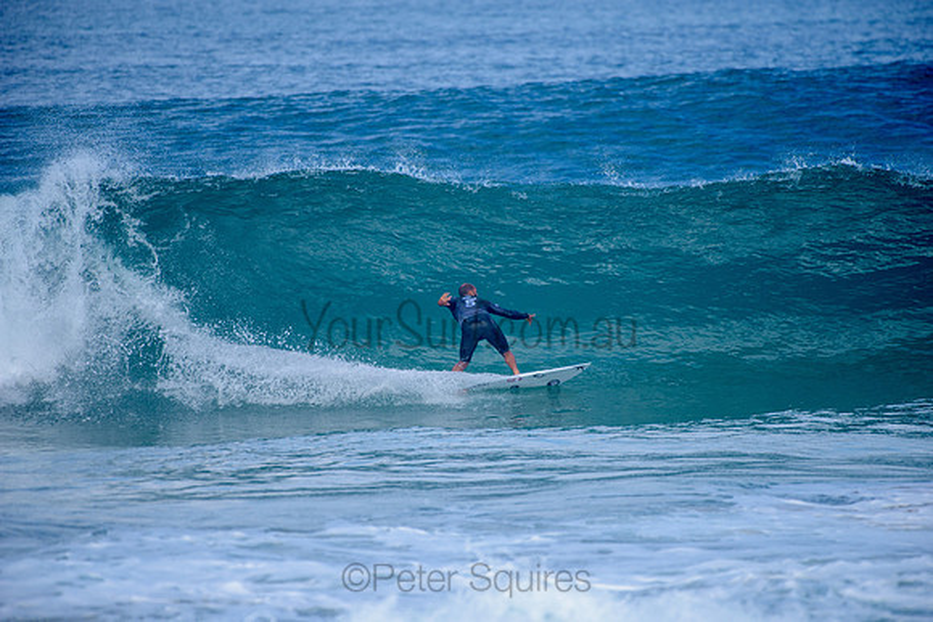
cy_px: 311
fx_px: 12963
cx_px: 466
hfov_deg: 4.1
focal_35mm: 500
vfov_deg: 2.8
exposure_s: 1/2000
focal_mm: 500
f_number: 5.6
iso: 280
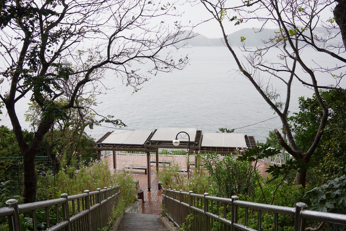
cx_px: 173
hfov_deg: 54.4
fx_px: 336
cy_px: 116
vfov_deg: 37.9
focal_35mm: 35
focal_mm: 35
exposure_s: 1/100
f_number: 6.3
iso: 100
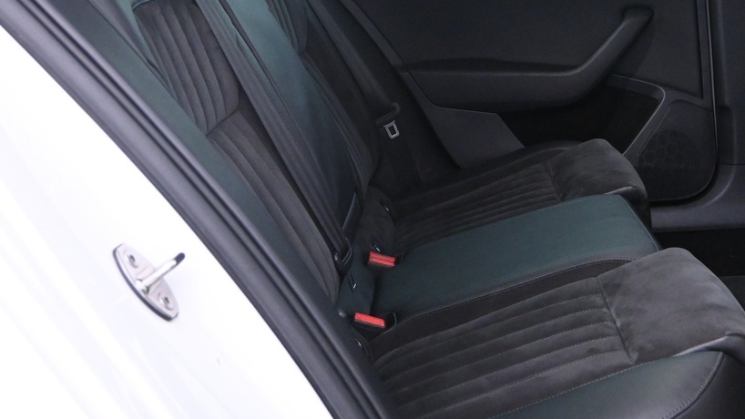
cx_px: 543
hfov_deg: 36.5
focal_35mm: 56
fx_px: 1106
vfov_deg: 21.3
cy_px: 112
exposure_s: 1/20
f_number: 3.5
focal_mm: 18
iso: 3200
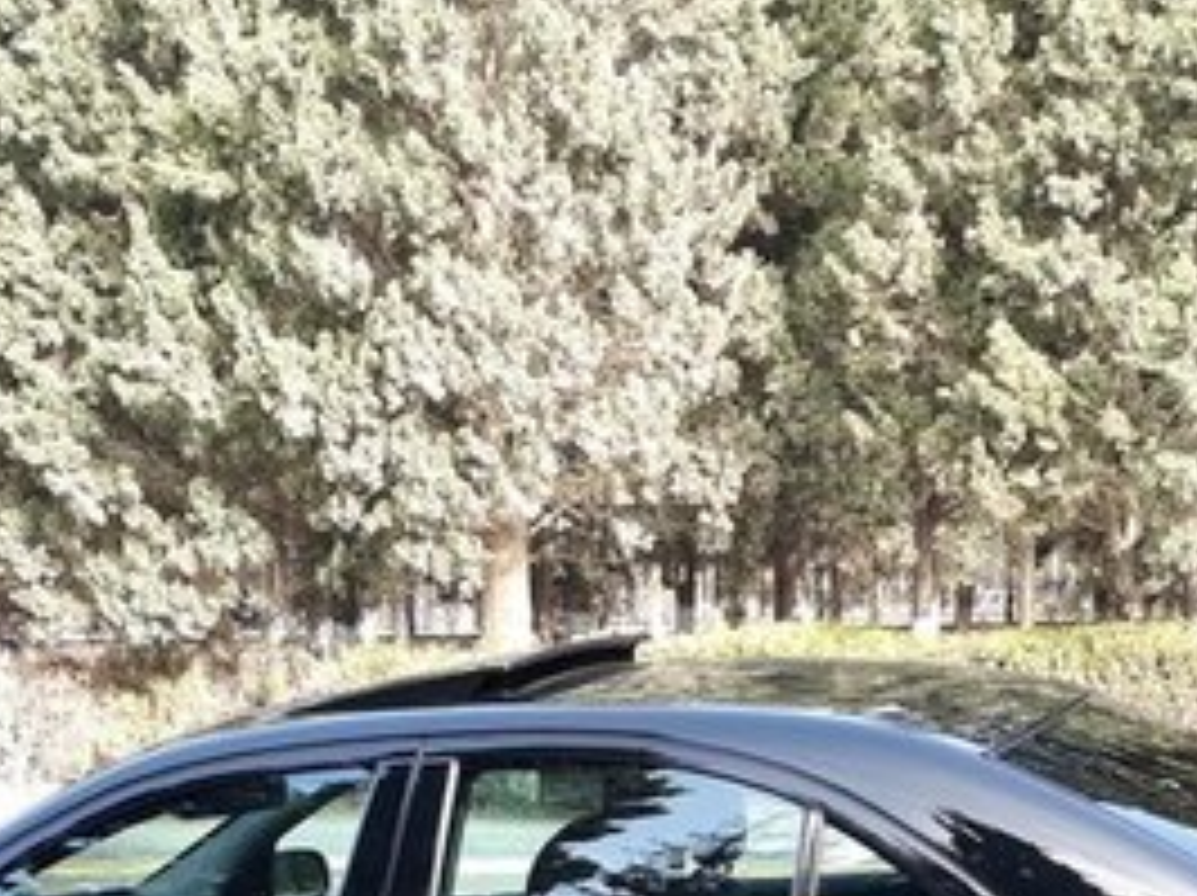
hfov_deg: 29.0
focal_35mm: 67
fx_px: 2315
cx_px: 549
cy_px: 1105
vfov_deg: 20.3
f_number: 1.7
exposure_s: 1/100
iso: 40
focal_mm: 3.71
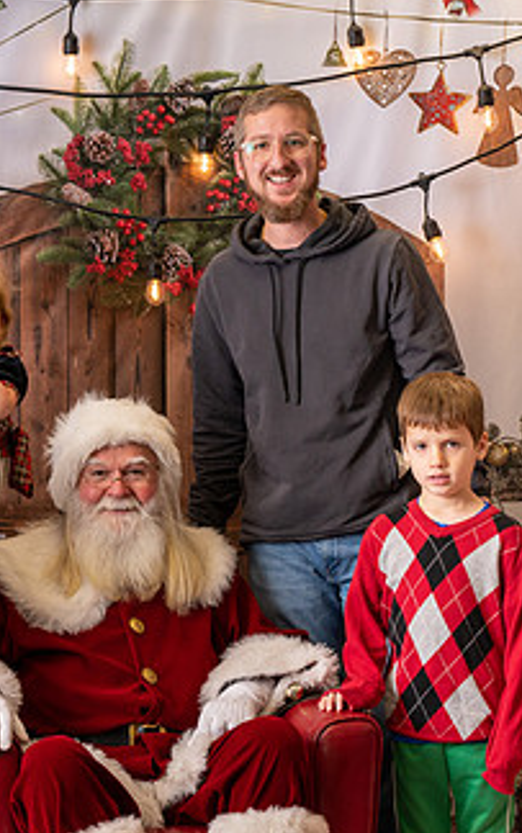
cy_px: 558
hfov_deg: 12.3
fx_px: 2408
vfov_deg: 19.6
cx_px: 115
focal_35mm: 106
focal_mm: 50
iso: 100
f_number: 8
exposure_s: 1/100
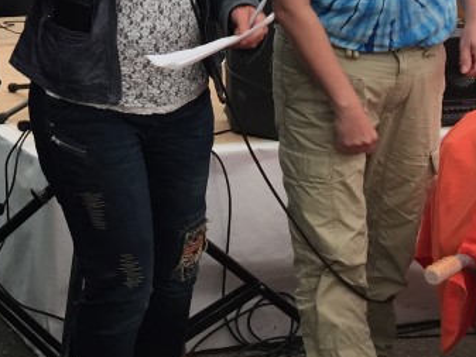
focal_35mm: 88
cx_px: -31
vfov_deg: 15.9
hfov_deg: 21.3
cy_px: -107
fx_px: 1211
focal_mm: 4.15
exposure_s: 1/100
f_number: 2.2
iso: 40
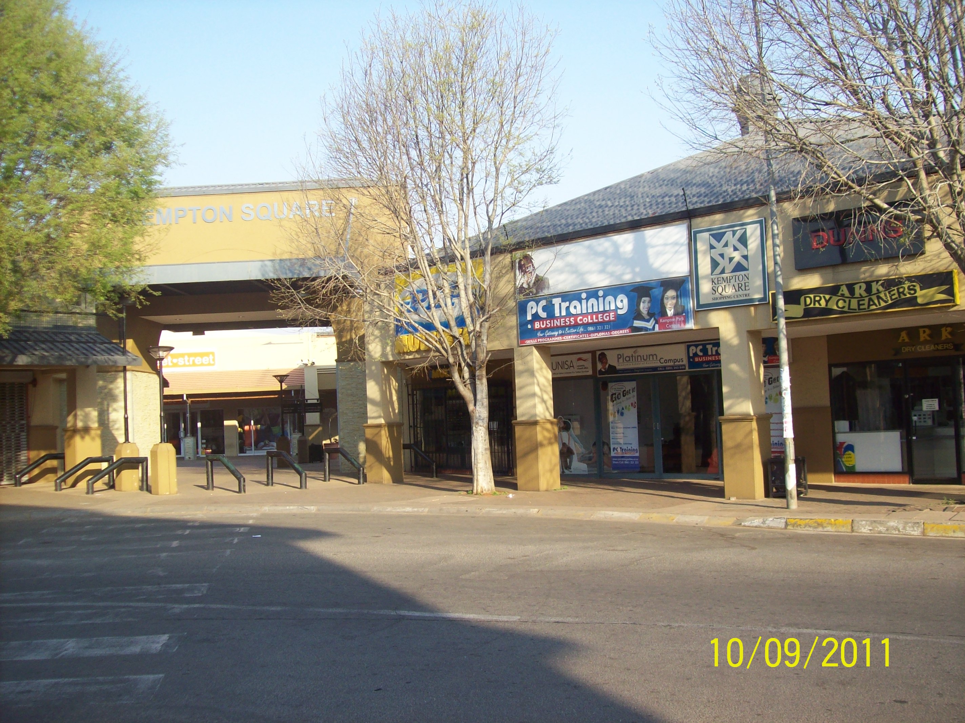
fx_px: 1003
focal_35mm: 36
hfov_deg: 51.4
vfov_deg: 39.6
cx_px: 482
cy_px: 362
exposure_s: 1/386
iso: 80
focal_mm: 6
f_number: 2.7
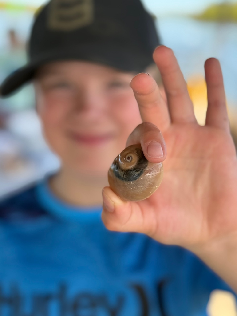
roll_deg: -1.2
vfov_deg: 38.2
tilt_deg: -15.0
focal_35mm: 50
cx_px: 121
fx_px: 456
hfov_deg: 29.1
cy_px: 154
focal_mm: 6.76
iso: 80
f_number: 1.78
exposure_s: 1/1000
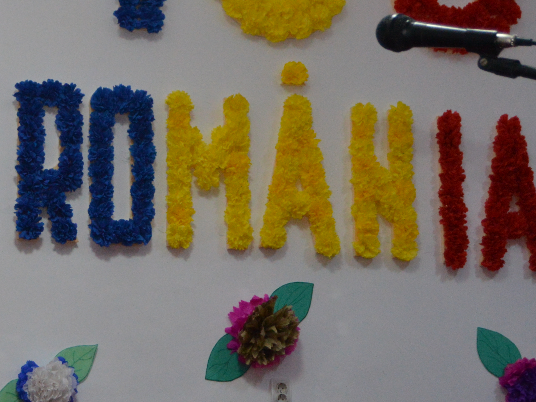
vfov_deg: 12.9
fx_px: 1781
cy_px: 182
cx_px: 68
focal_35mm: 115
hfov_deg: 16.9
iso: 1400
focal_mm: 32
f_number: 4.5
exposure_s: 1/60
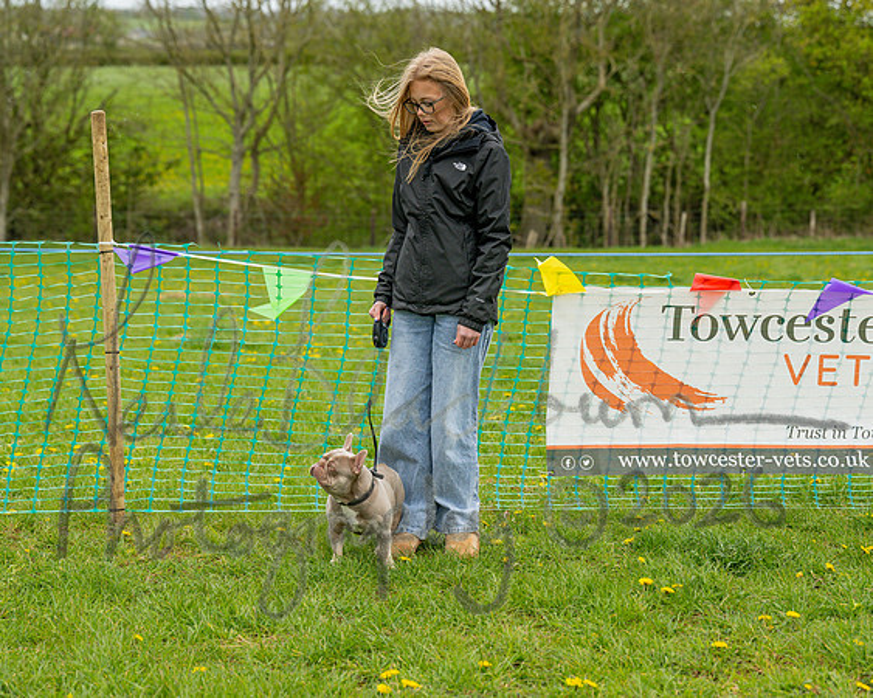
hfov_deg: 20.0
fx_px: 2472
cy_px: 349
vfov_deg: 16.1
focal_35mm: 96
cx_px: 440
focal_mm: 85
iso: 400
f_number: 4.5
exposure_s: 1/2000
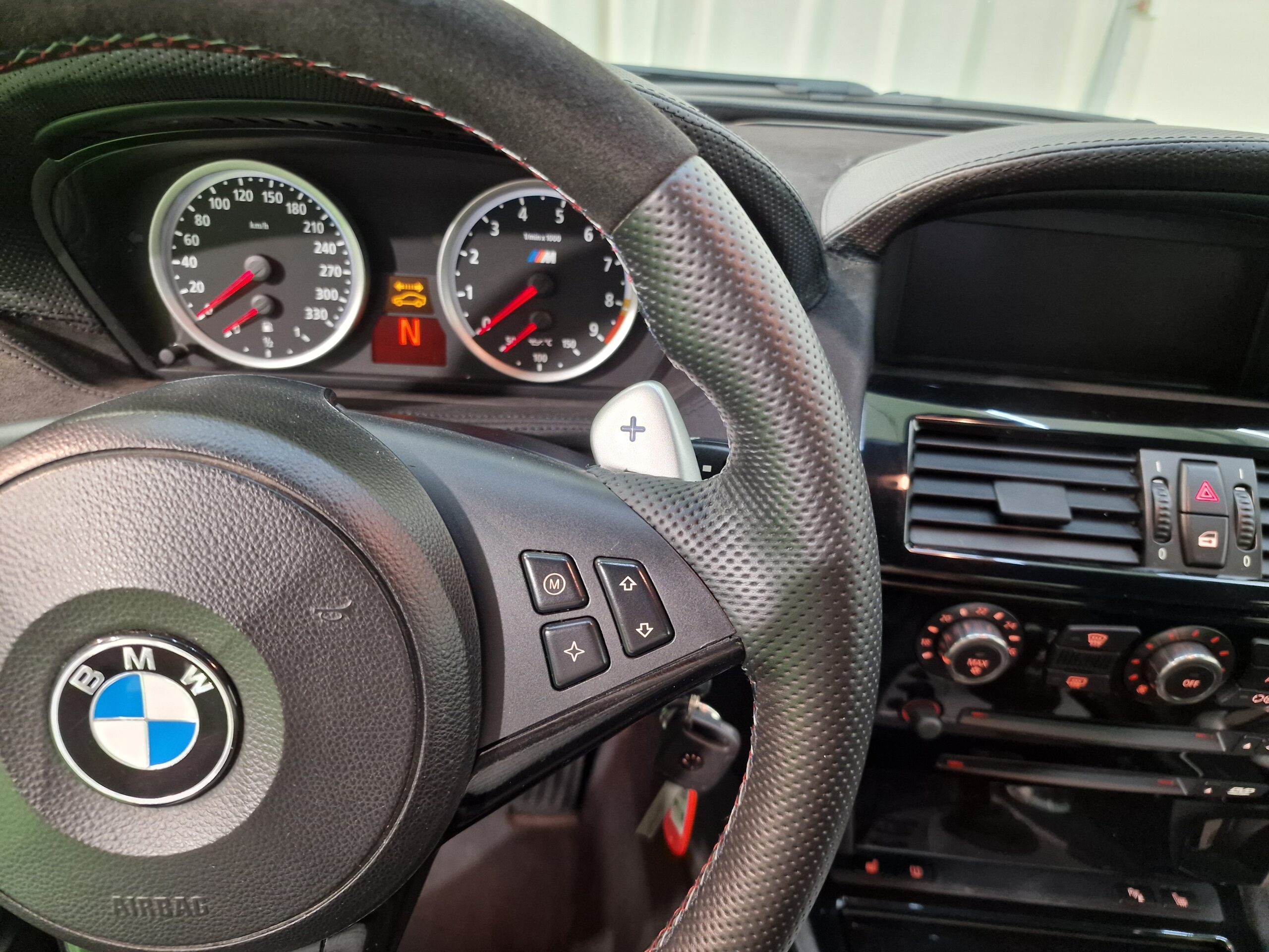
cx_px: 634
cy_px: 476
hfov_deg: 73.9
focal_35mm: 23
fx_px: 843
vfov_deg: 58.9
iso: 400
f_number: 1.8
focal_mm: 6.4
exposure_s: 1/33
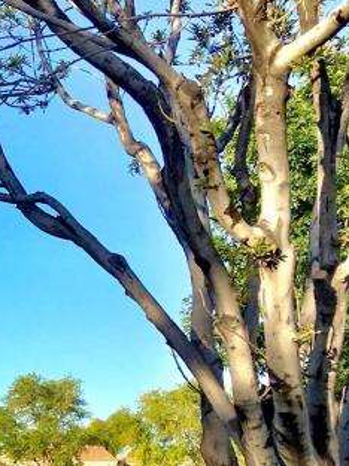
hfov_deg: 13.2
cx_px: -368
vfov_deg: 20.5
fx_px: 1280
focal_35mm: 95
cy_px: 369
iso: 25
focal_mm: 4.15
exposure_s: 1/1026
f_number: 2.2
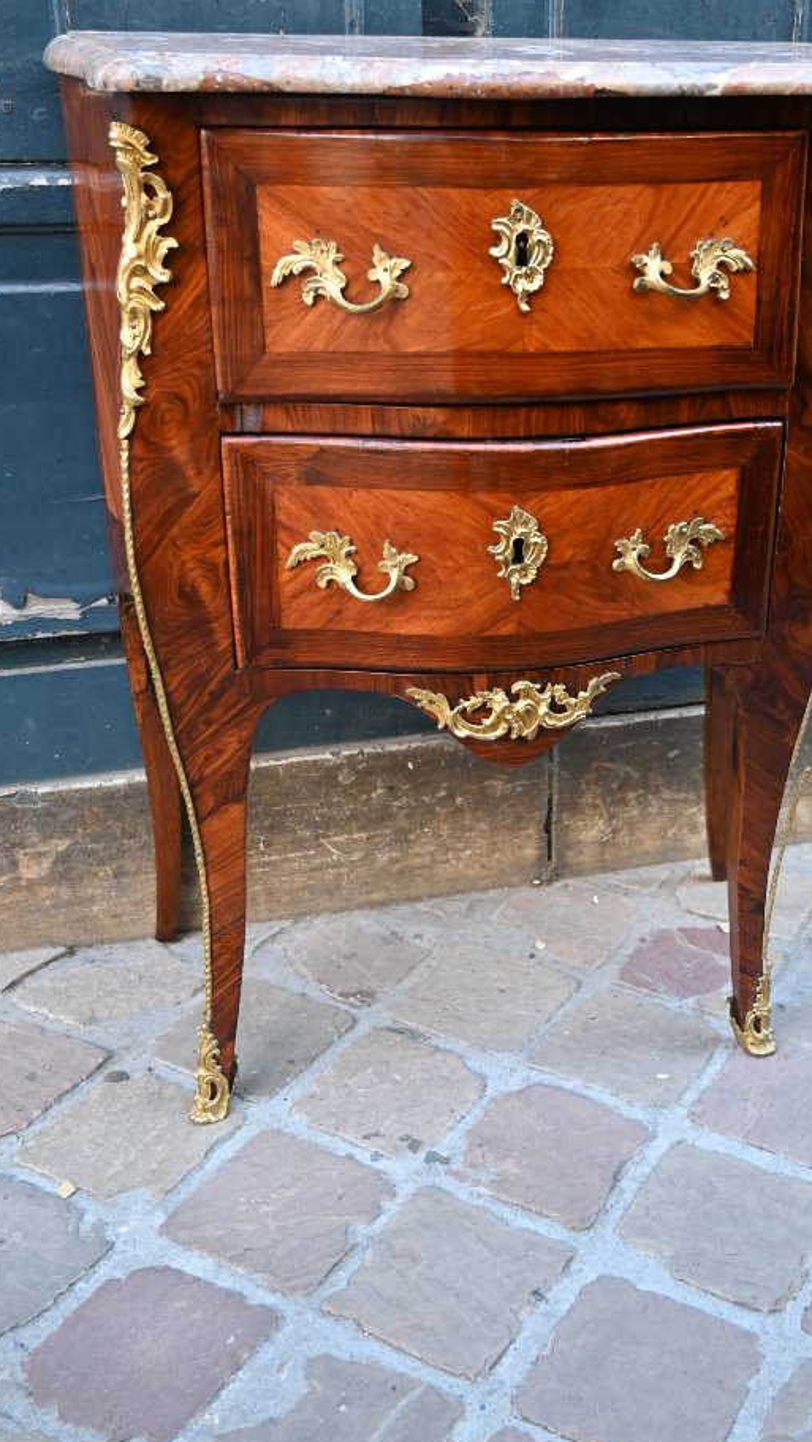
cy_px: 693
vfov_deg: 50.1
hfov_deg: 29.3
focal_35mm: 40
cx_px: 548
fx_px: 1543
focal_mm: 19.5
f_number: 3.5
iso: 450
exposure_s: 1/125
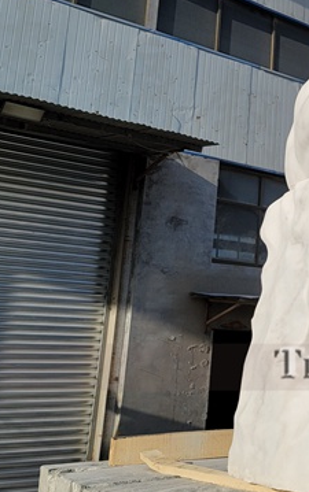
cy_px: 155
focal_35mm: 59
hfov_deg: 19.5
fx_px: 793
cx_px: 452
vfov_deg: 34.1
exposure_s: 1/1418
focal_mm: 7
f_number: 1.8
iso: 20
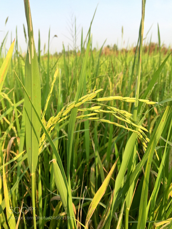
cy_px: 114
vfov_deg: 61.7
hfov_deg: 48.2
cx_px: 86
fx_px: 192
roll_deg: +2.4
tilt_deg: -12.9
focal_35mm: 29
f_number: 2.2
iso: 32
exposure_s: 1/465
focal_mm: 4.15
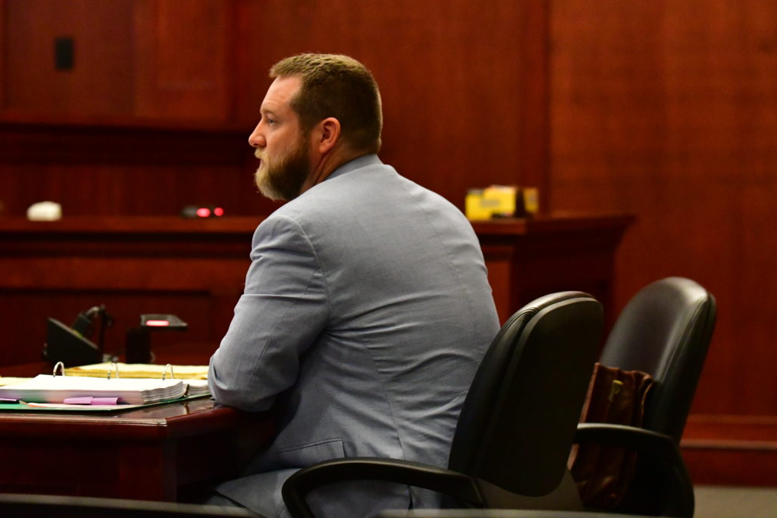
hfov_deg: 14.8
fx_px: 3000
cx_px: 387
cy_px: 259
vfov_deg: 9.9
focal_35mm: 139
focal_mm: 92
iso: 8000
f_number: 2.8
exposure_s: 1/1000
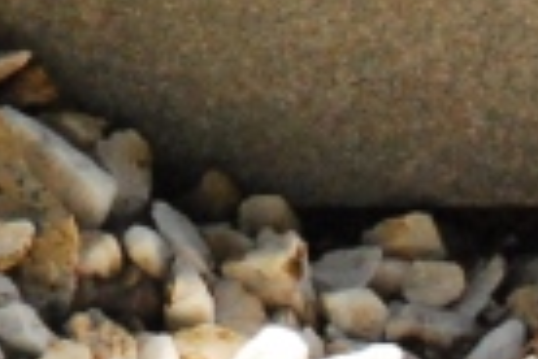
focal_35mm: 424
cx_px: -472
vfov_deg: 3.2
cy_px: -638
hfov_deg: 4.8
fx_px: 6336
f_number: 5.3
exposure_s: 1/2500
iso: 1600
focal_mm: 38
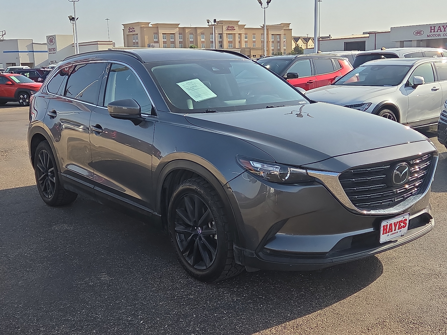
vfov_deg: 34.3
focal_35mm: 42
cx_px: 224
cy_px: 168
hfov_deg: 44.8
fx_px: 542
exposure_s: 1/1250
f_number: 1.8
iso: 25
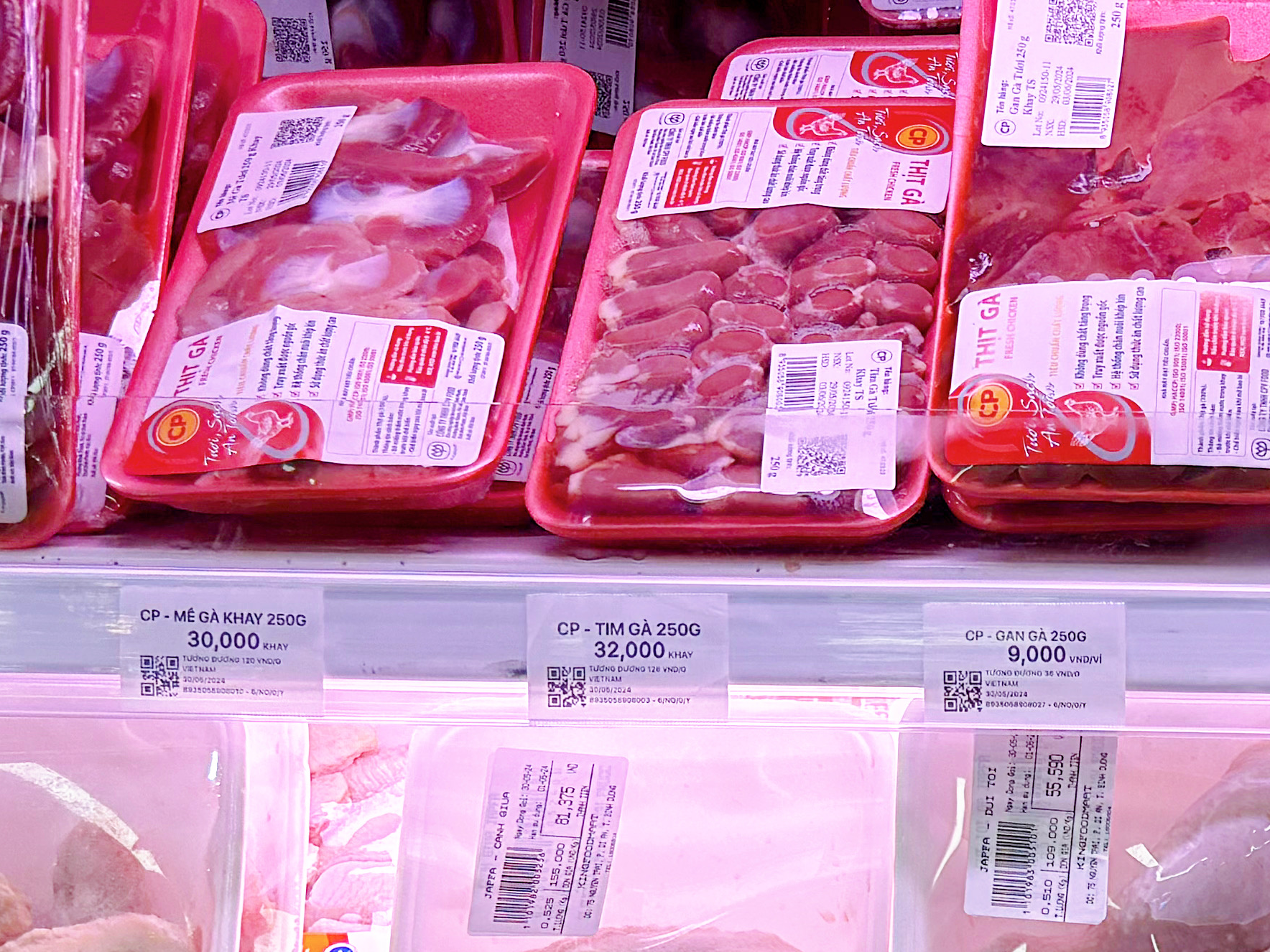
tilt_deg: -6.7
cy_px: 1498
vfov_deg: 15.9
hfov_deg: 21.1
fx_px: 3082
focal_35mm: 84
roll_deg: -0.8
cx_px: 1651
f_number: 1.6
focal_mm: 5.96
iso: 32
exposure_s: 1/104
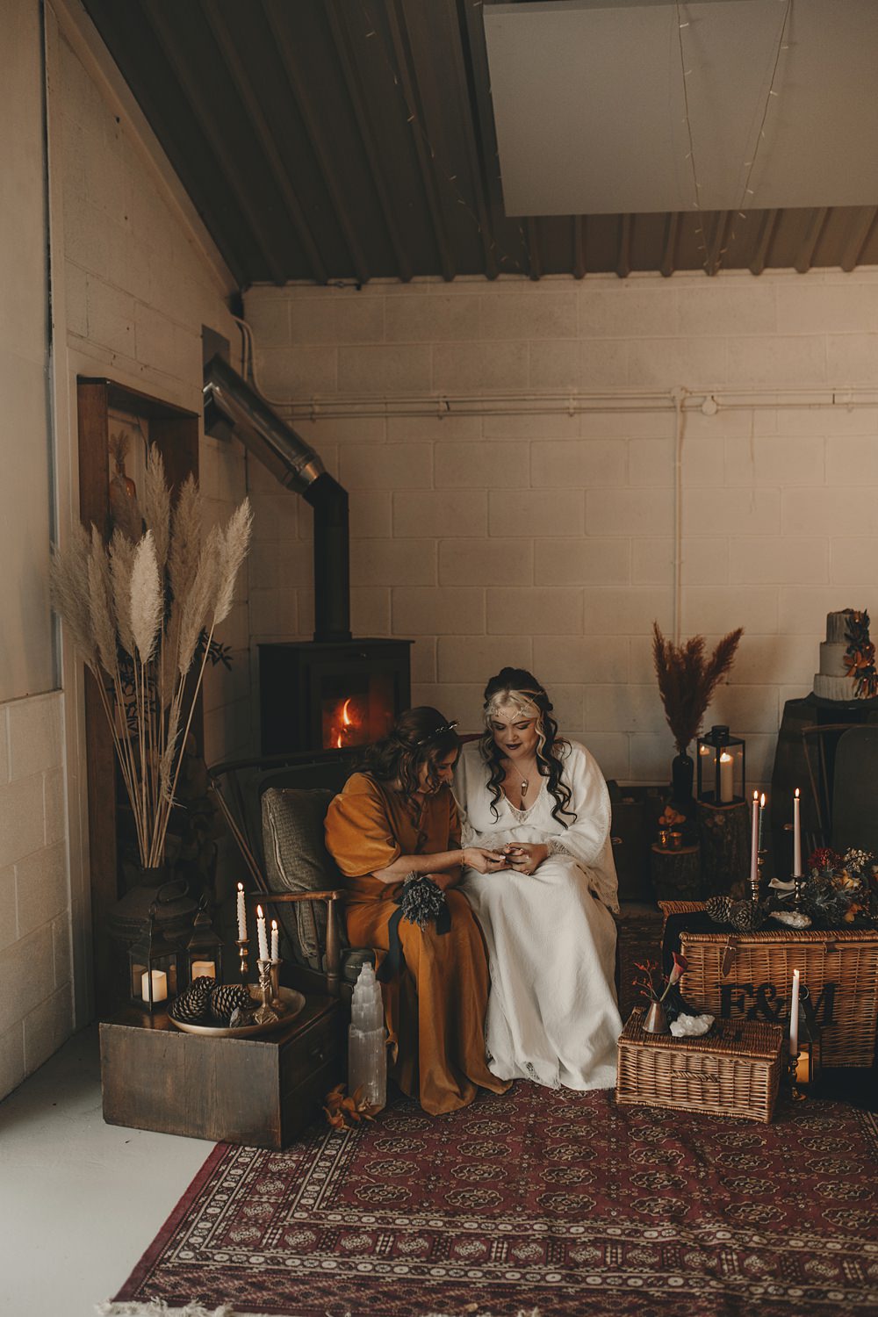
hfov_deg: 37.9
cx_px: 439
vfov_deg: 54.4
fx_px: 1280
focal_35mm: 35
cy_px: 658
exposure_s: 1/200
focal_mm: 35
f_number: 2
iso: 500
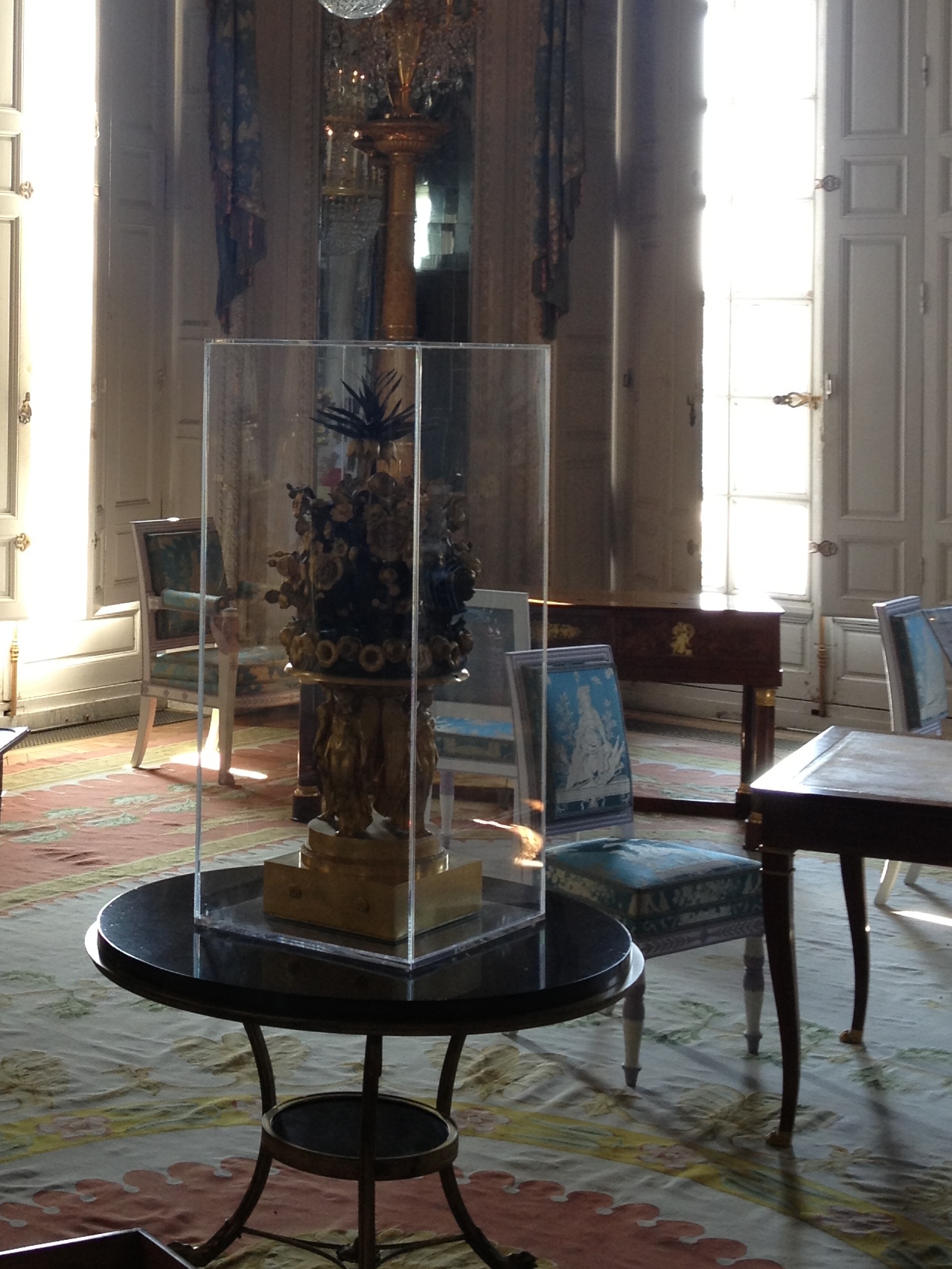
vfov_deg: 28.5
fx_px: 2457
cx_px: 194
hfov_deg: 21.7
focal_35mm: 67
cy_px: 317
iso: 50
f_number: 2.4
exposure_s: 1/30
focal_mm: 4.28
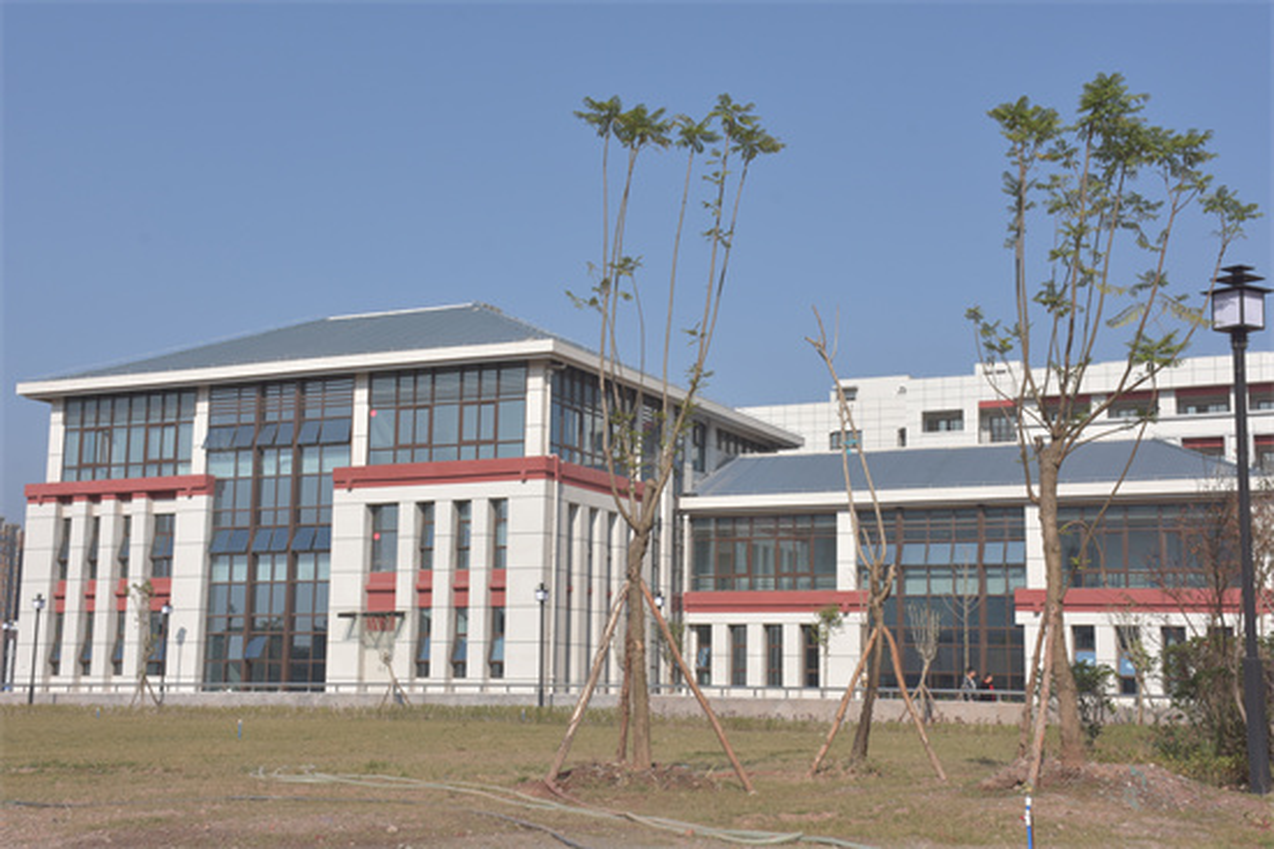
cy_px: 424
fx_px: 1698
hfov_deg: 41.1
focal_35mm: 48
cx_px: 637
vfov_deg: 28.1
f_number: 10
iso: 640
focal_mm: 32
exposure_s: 1/800
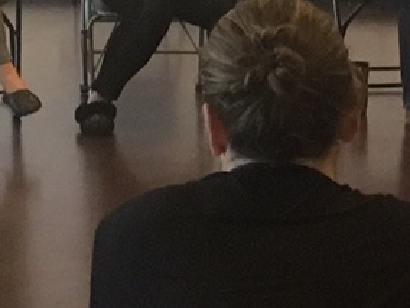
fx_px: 2440
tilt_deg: -12.9
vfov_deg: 7.2
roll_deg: -1.8
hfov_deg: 9.5
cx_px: 512
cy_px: 289
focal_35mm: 206
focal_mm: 4.15
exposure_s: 1/30
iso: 125
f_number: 2.2
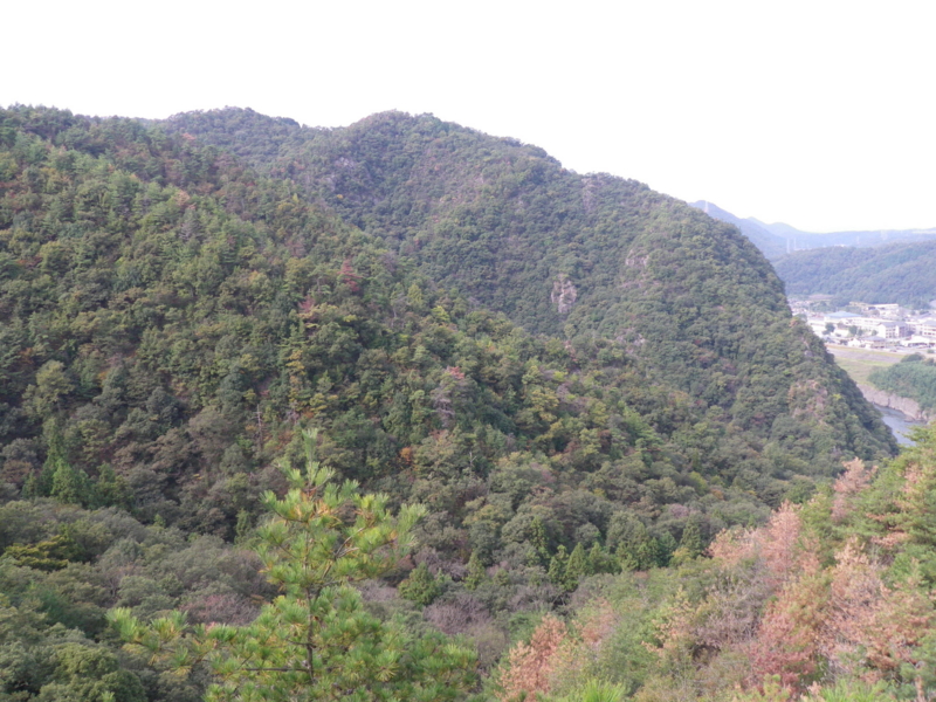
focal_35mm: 35
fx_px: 946
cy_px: 351
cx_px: 468
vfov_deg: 40.7
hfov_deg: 52.6
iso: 64
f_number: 3.8
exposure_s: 1/160
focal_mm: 6.2
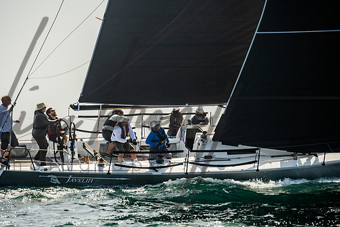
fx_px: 2192
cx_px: 146
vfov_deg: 5.9
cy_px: 114
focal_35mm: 232
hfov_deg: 8.9
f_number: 6.3
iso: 320
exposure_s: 1/800
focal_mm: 200
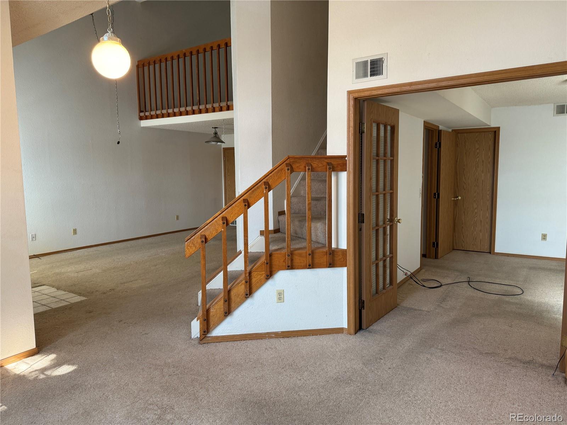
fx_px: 393
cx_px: 284
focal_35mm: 24
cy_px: 212
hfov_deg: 71.6
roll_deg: +0.8
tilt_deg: -4.0
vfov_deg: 56.8
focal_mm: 6.76
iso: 160
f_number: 1.78
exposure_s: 1/60
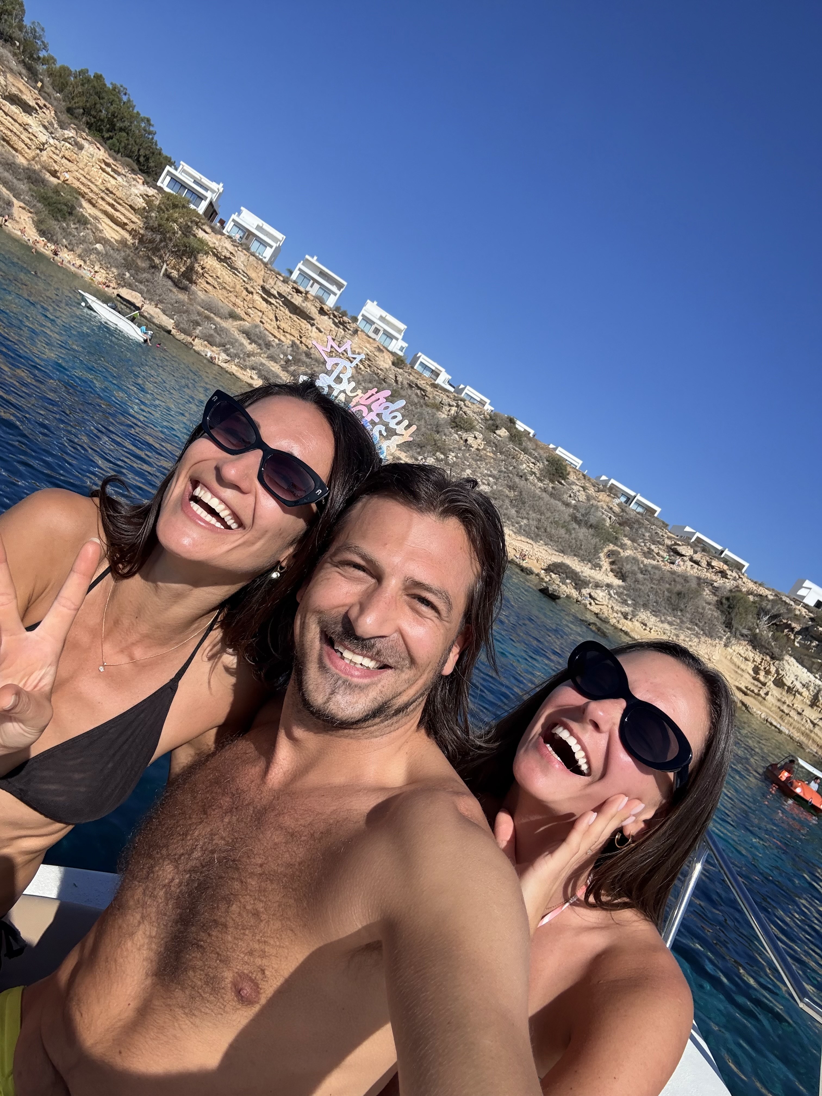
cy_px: 548
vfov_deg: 73.9
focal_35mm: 23
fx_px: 728
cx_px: 411
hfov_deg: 58.9
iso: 25
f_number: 1.9
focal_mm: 2.69
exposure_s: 1/1923
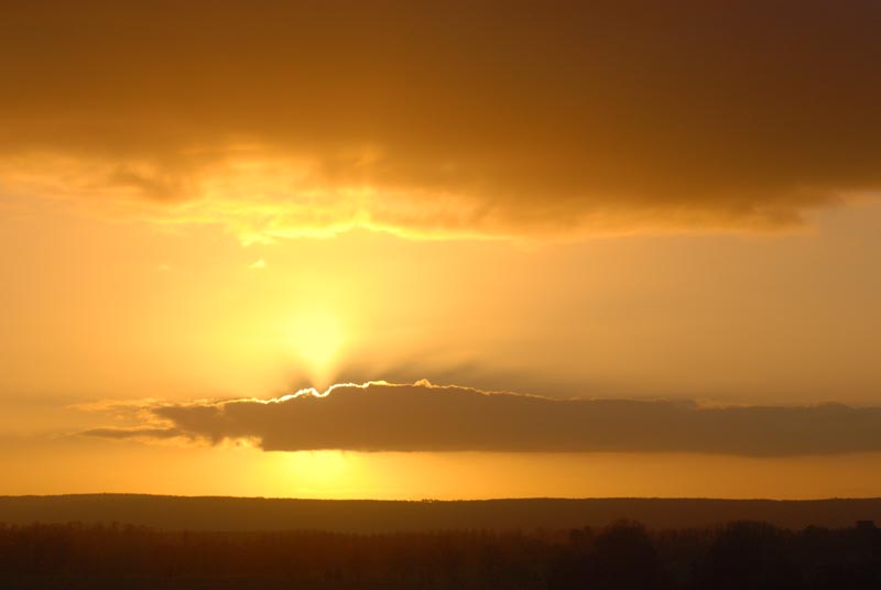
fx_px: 3162
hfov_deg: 15.9
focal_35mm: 129
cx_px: 440
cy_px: 295
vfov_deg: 10.7
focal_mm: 86
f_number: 11
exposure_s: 1/1250
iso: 400
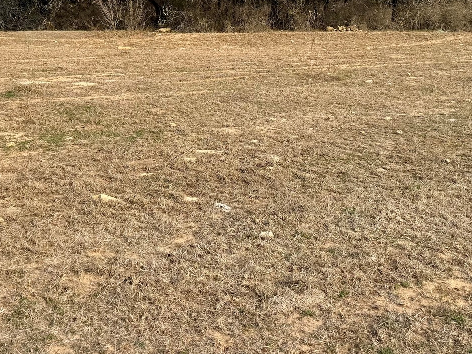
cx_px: 193
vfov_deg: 26.2
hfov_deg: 36.7
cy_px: -20
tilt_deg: +2.5
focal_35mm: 52
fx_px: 709
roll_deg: +0.1
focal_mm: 6.76
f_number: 1.78
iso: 80
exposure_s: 1/3279
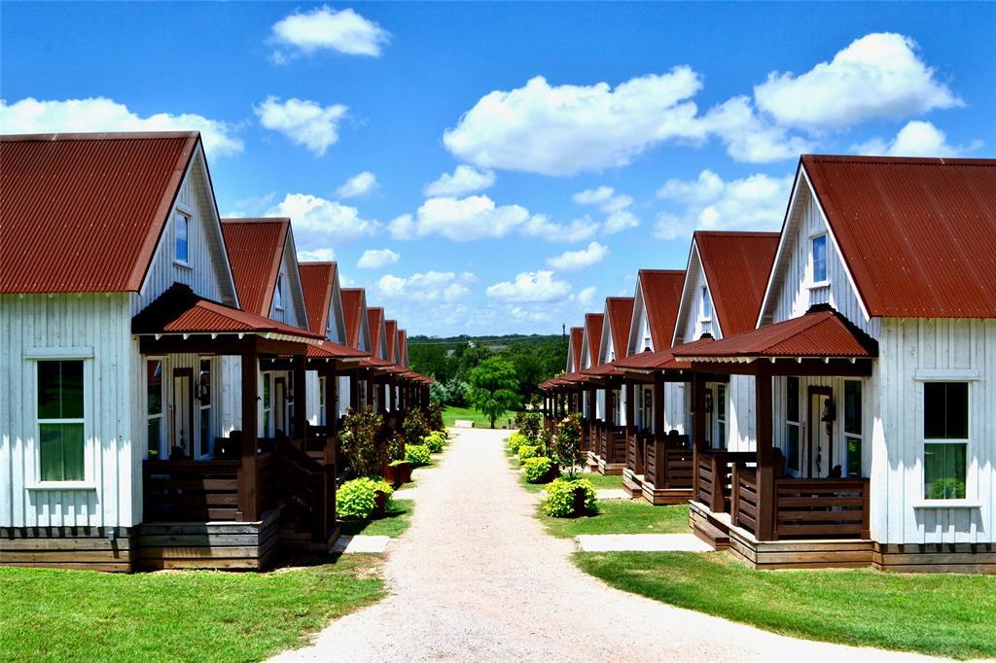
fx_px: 913
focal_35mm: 33
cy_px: 332
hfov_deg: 57.2
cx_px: 498
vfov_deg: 39.9
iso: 280
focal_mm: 22
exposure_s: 1/500
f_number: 11
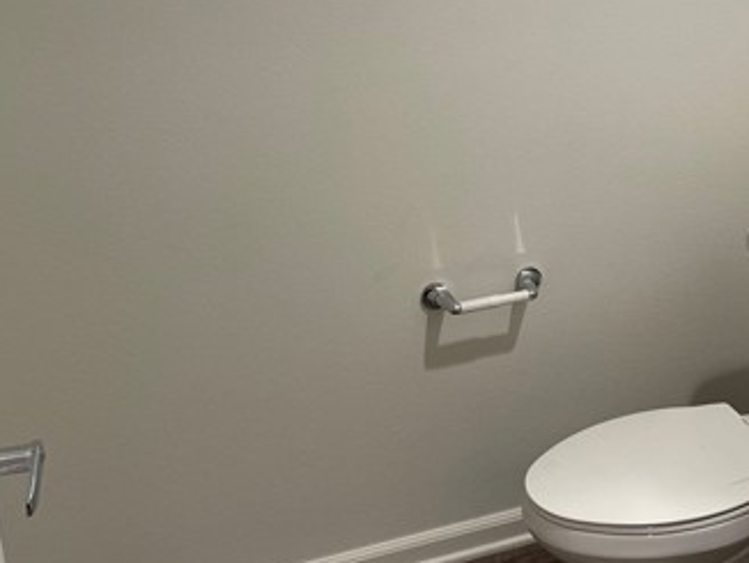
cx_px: 623
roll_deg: +0.7
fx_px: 1104
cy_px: 152
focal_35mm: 51
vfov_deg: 28.2
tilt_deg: -16.2
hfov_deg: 35.9
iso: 125
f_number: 1.6
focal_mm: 4.2
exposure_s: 1/120
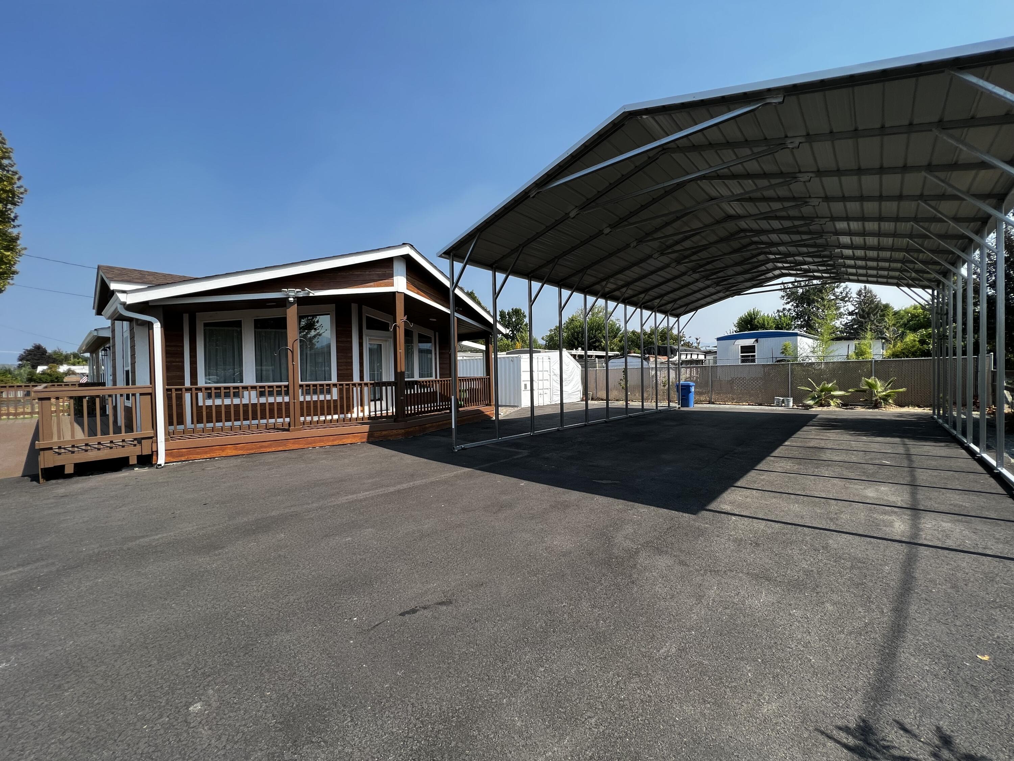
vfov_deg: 89.9
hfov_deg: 106.2
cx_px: 507
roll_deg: +1.1
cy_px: 380
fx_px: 381
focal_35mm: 13
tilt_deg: -1.2
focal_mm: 1.57
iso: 32
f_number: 1.8
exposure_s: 1/995
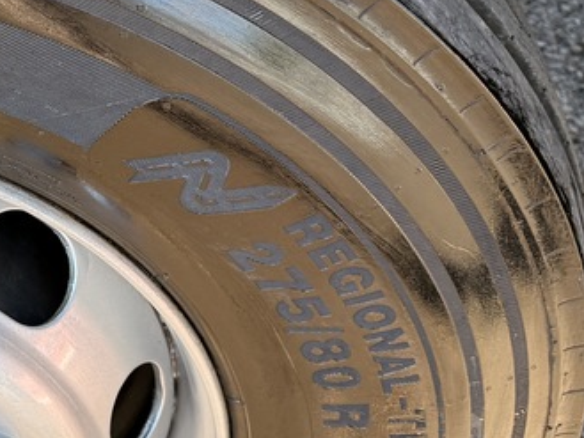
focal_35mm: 83
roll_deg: -4.7
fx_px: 1401
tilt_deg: -44.2
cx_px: -191
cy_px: 177
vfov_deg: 17.8
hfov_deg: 21.2
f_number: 1.78
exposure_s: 1/497
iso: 100
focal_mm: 6.76
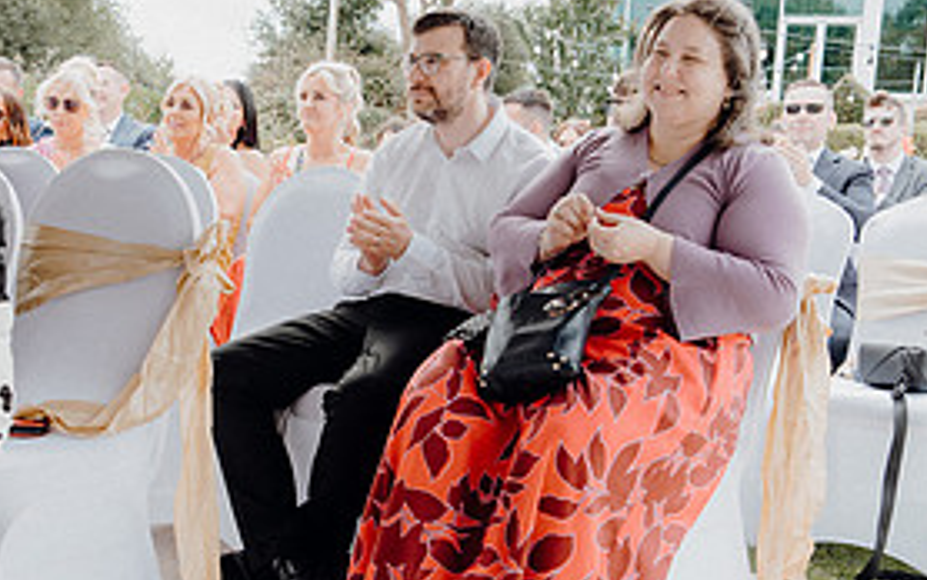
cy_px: 378
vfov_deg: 25.3
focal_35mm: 51
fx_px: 1289
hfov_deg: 39.3
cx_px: 340
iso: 125
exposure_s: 1/200
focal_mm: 24
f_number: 3.5
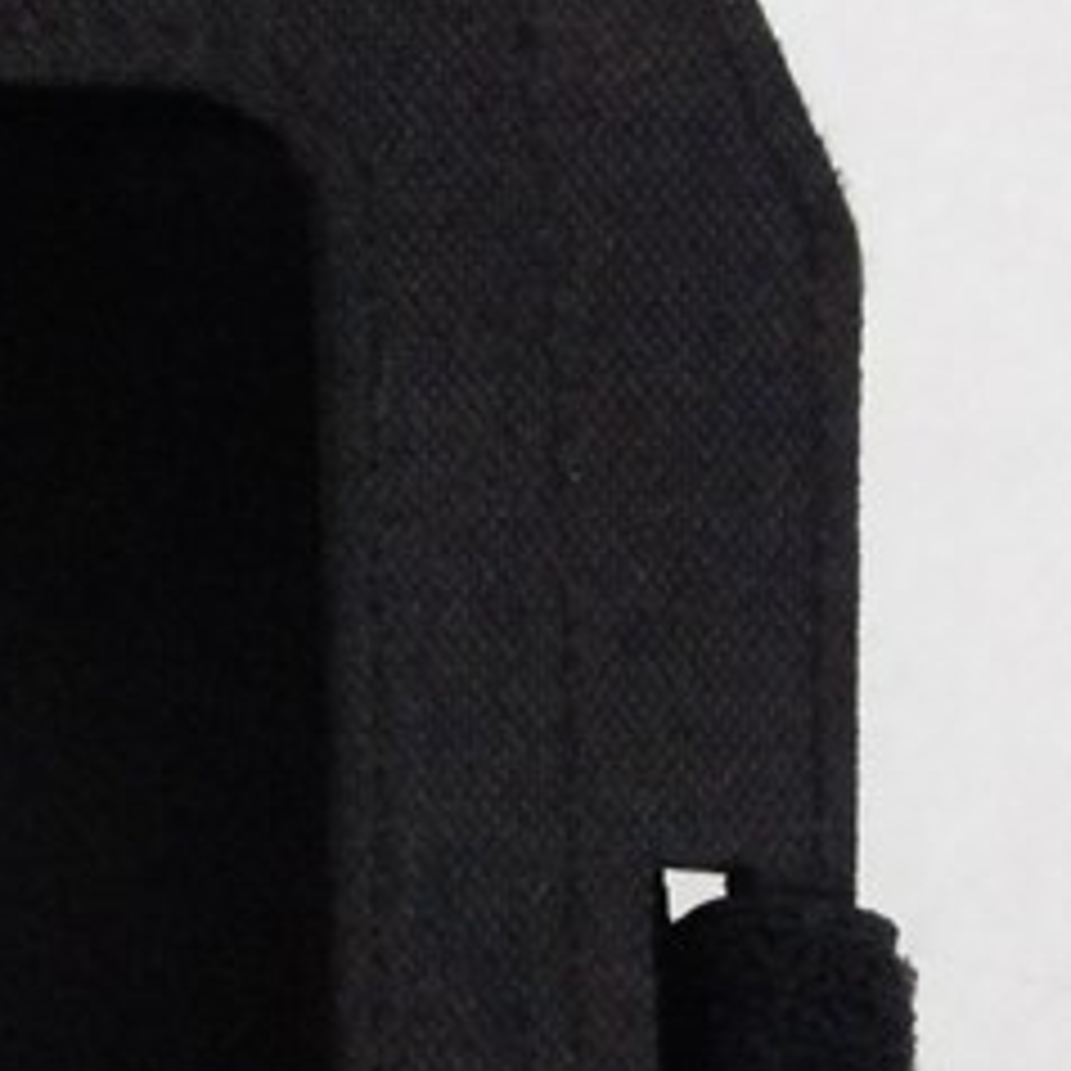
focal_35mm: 160
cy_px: 1051
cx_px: -1066
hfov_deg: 10.1
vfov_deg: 10.8
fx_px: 5605
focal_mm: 25
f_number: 10
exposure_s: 1/50
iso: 6400
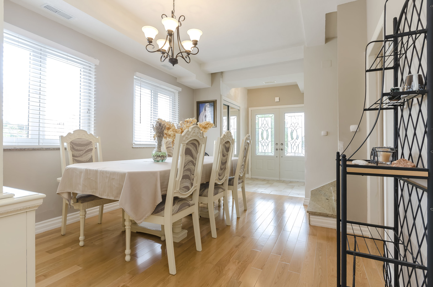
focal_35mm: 18
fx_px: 216
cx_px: 216
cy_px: 144
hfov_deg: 90.1
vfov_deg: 67.2
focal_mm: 12
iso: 250
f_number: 8
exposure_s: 1/13
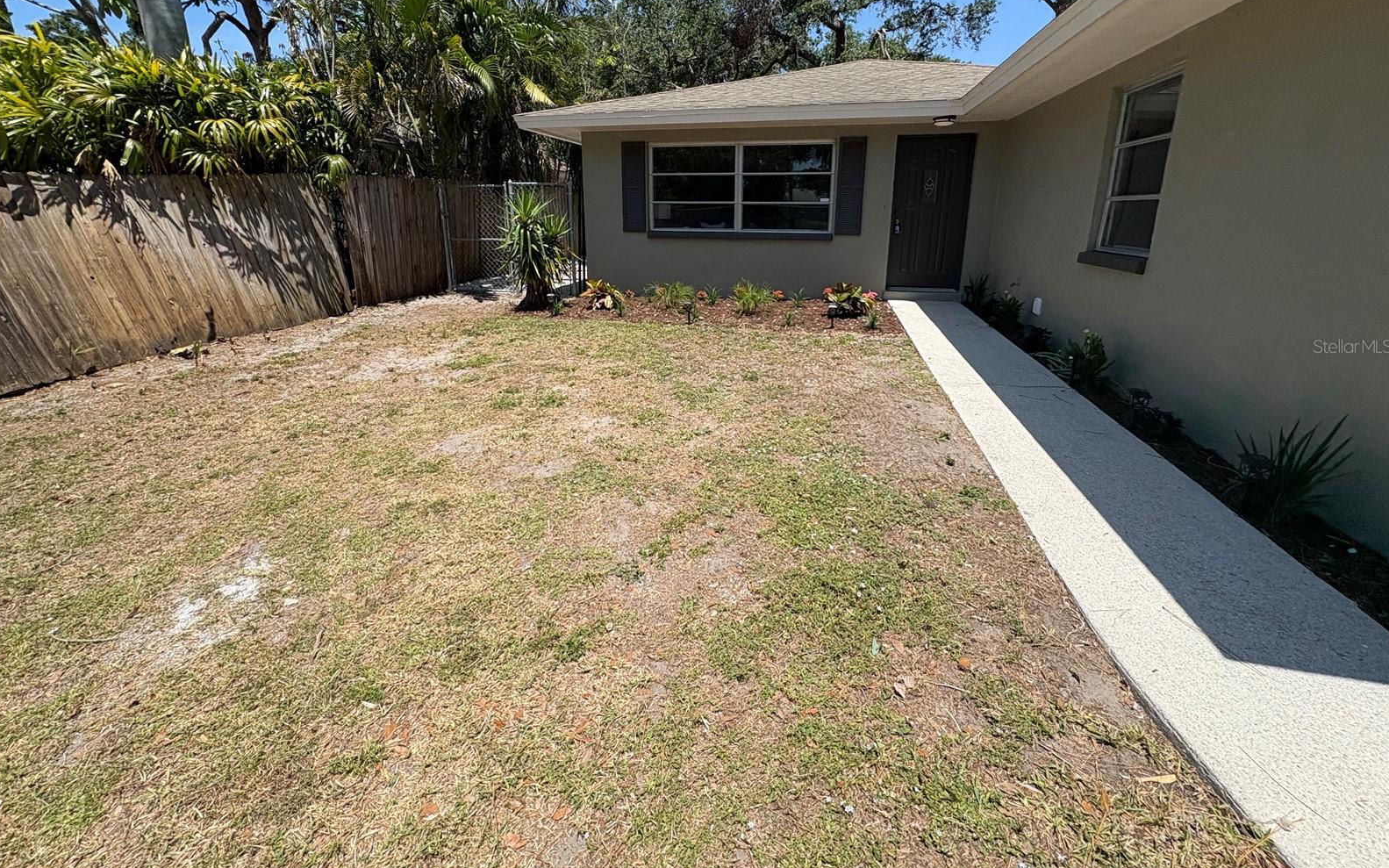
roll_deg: +0.8
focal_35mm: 15
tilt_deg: -10.7
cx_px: 694
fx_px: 568
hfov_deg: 101.5
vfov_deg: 73.9
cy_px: 346
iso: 50
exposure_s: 1/1789
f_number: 2.2
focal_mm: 2.22
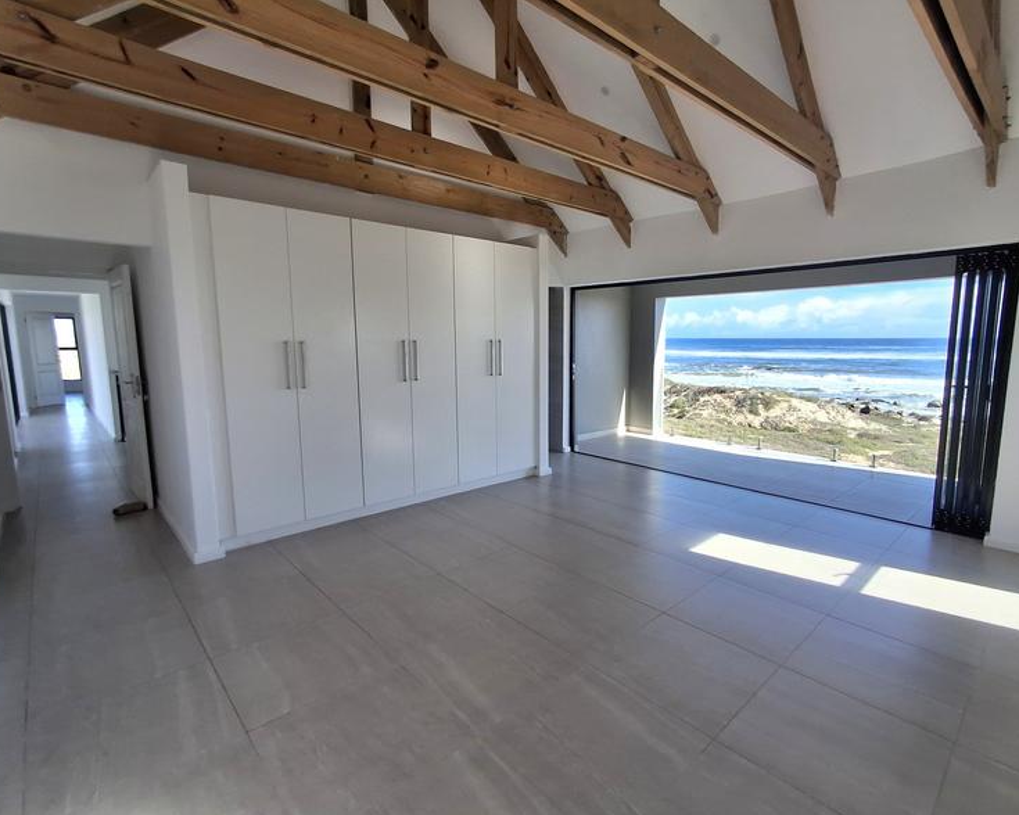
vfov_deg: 77.0
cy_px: 414
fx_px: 513
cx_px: 537
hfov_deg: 89.6
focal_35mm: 17
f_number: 2.2
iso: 40
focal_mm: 1.64
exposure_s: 1/714
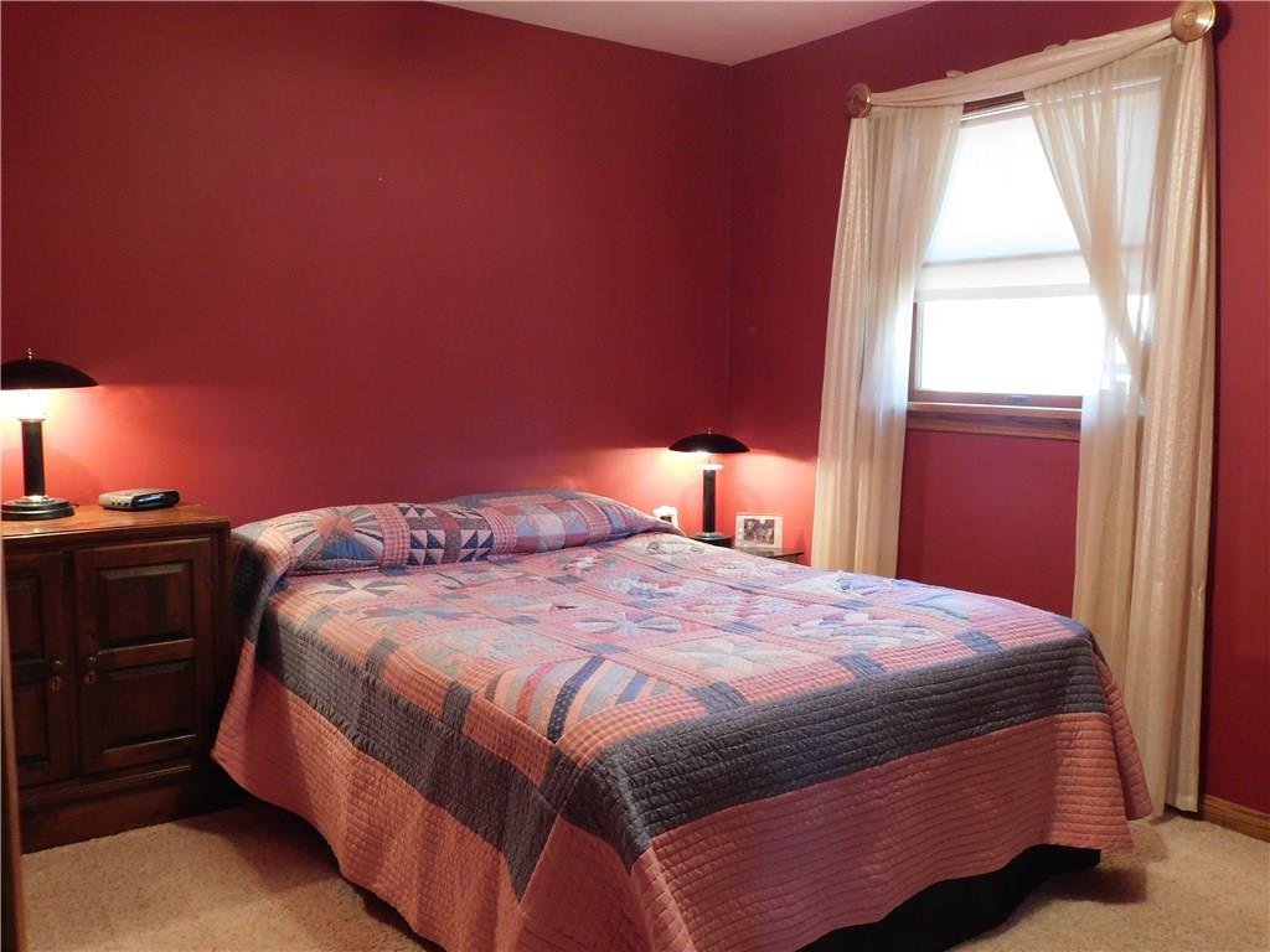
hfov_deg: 60.0
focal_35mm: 30
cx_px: 635
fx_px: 1101
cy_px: 476
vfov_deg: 46.8
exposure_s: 1/15
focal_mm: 5.3
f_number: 3.2
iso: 400
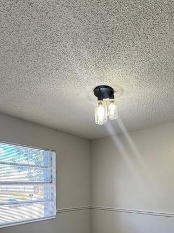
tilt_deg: -0.6
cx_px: 113
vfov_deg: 61.5
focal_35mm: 26
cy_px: 188
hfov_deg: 52.2
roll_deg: +0.5
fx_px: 174
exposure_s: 1/120
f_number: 2.2
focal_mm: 2.22
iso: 160
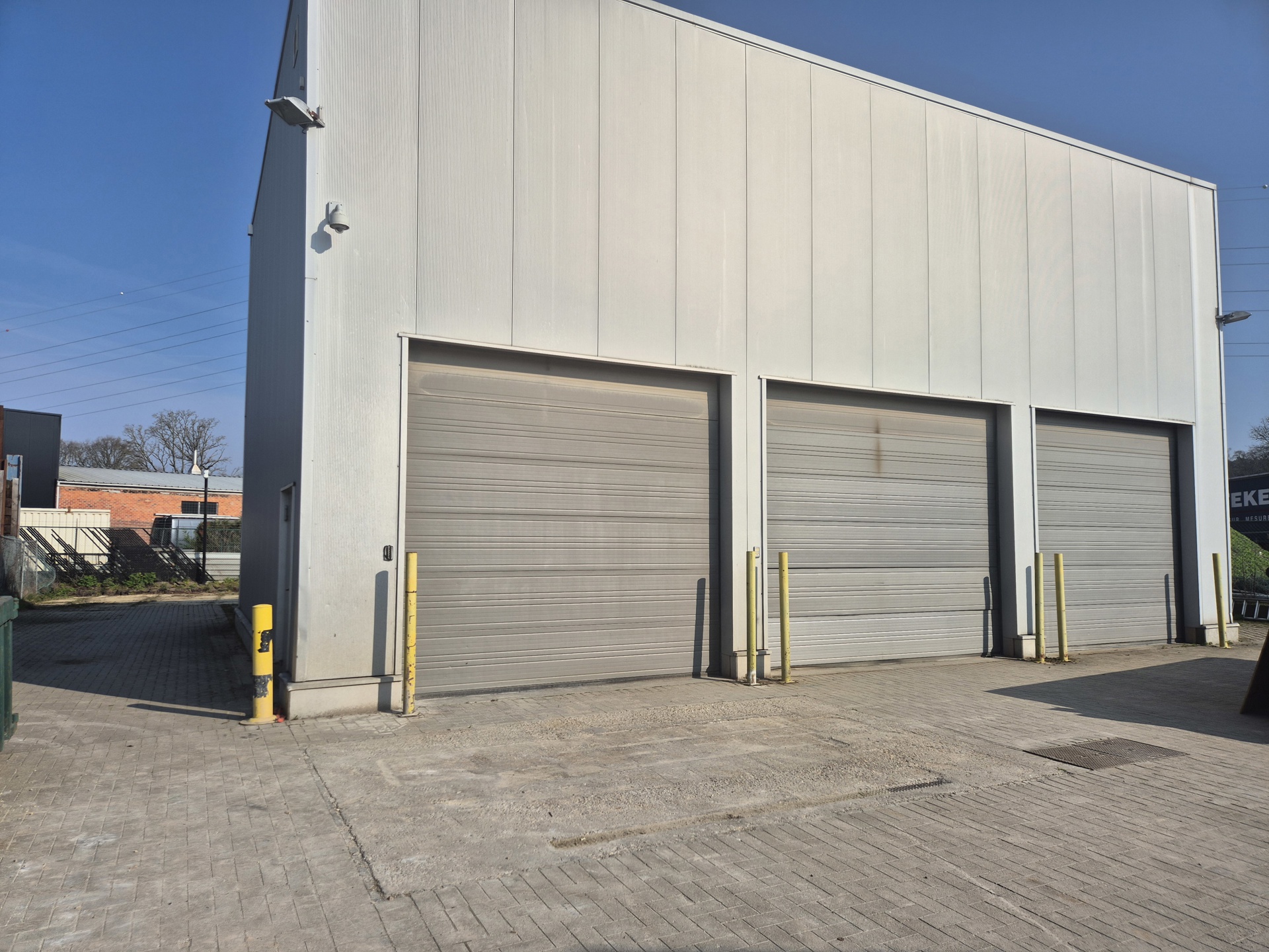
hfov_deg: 73.9
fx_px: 843
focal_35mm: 23
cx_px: 634
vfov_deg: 58.9
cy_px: 476
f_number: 1.8
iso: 25
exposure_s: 1/3072
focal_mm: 5.4
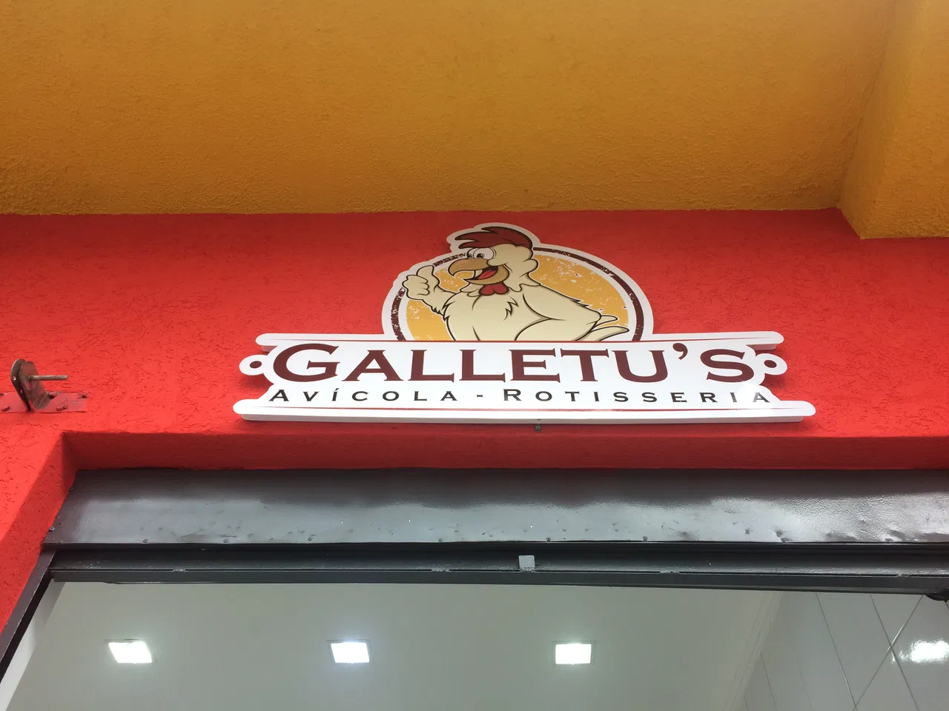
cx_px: 474
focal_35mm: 29
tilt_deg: +48.6
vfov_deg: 48.2
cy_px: 356
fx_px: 795
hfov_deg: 61.7
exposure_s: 1/60
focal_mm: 4.15
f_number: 2.2
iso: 32
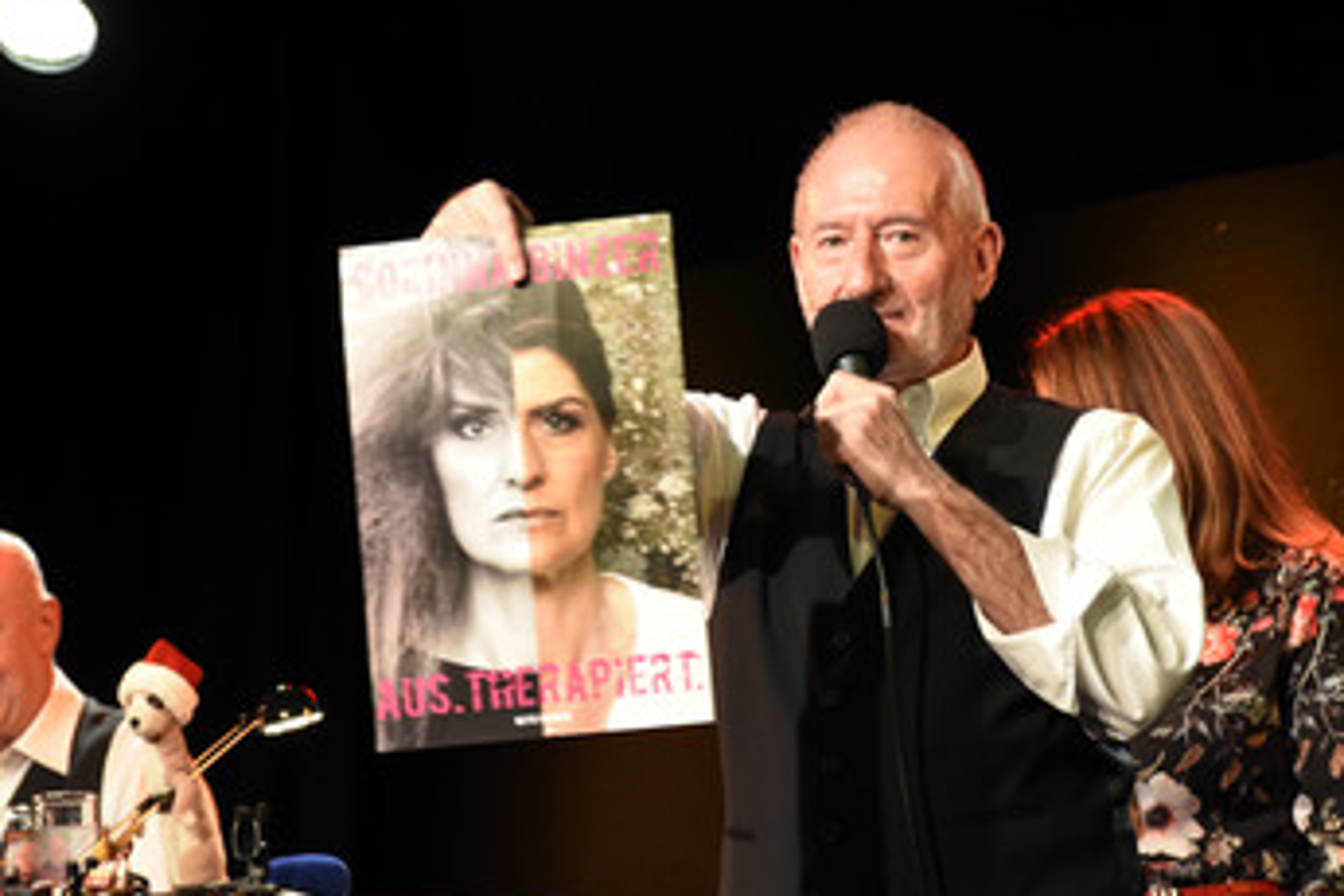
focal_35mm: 167
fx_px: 6221
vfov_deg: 8.2
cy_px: 526
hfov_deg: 12.3
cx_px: 676
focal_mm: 85
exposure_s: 1/60
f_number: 6.3
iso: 1600
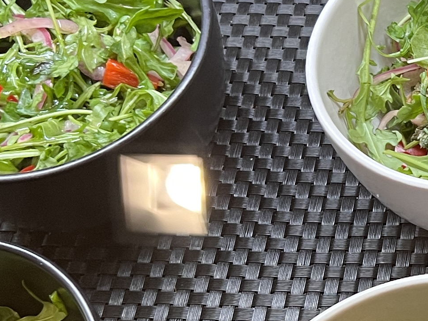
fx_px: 1347
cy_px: 193
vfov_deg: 13.6
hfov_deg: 16.4
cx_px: 646
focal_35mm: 109
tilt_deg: -58.0
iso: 125
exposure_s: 1/59
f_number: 1.5
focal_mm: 5.7
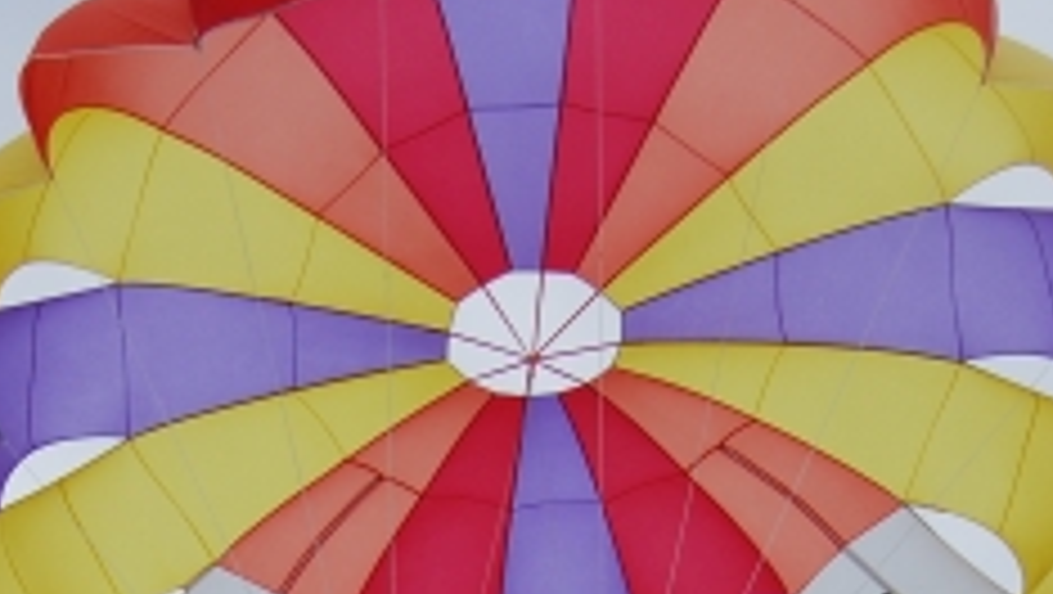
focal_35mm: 104
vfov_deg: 10.8
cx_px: 508
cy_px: 1138
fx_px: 2906
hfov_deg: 20.5
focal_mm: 20
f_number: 4.5
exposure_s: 1/1250
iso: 100
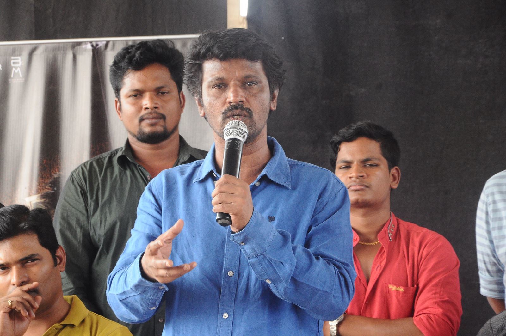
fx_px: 2064
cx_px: 253
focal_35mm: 147
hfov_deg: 14.0
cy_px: 168
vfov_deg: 9.3
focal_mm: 98
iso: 1600
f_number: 10
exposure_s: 1/60
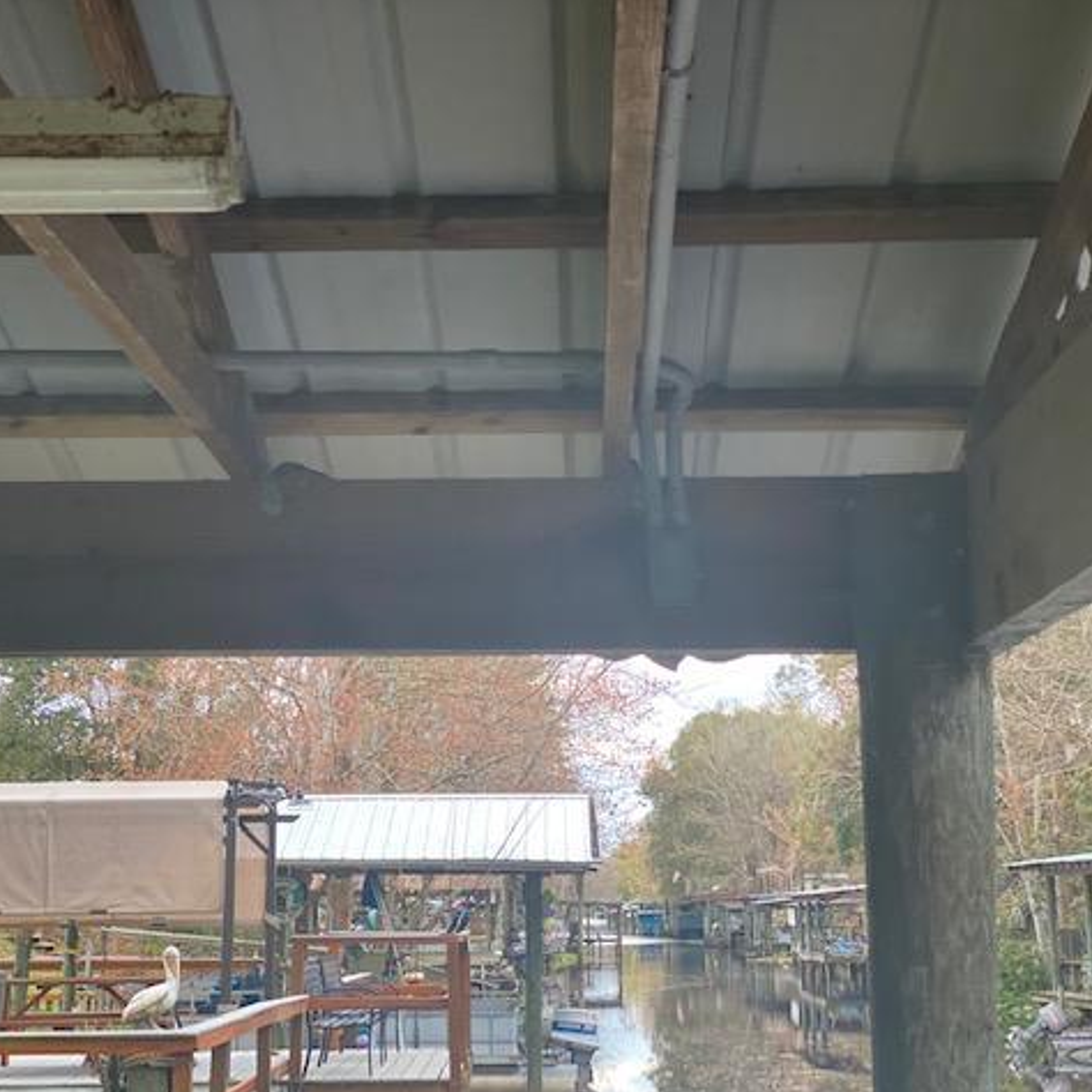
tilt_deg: +9.1
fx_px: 2213
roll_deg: -0.4
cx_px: 433
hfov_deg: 27.7
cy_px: 548
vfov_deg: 27.7
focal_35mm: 62
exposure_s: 1/122
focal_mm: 6
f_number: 2
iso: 200
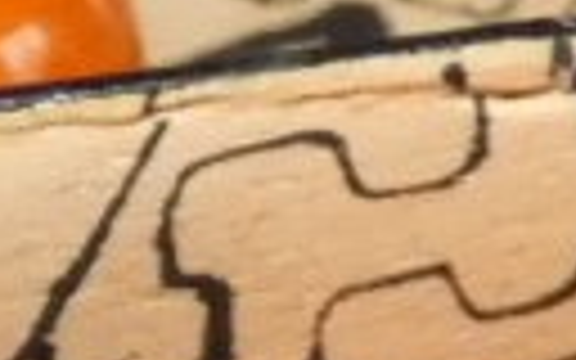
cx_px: 50
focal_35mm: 132
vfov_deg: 8.0
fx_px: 2072
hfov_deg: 15.6
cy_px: 1192
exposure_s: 1/60
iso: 800
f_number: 2.8
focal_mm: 3.6
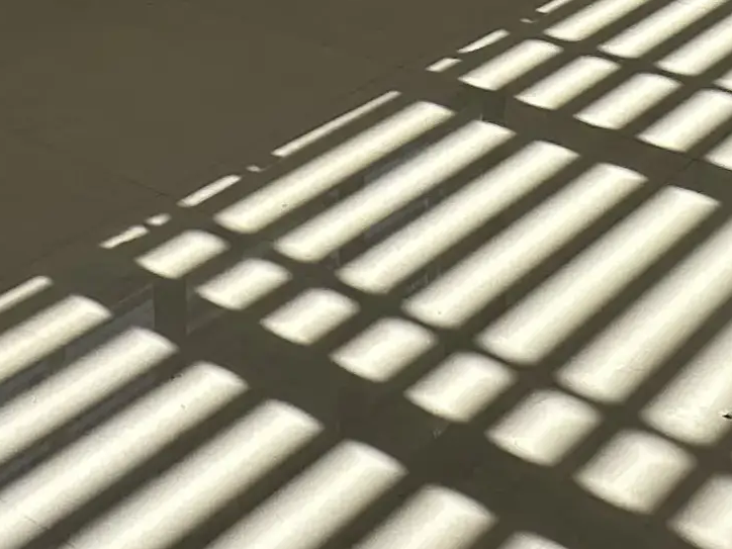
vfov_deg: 15.6
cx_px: 378
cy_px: -501
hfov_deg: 25.0
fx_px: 1649
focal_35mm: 78
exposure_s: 1/759
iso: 40
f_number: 2.2
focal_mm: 2.22
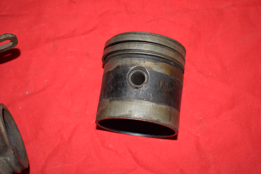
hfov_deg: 37.8
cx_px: 130
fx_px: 381
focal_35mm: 52
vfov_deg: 25.8
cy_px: 87
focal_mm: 35
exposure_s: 1/125
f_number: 5.6
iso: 400
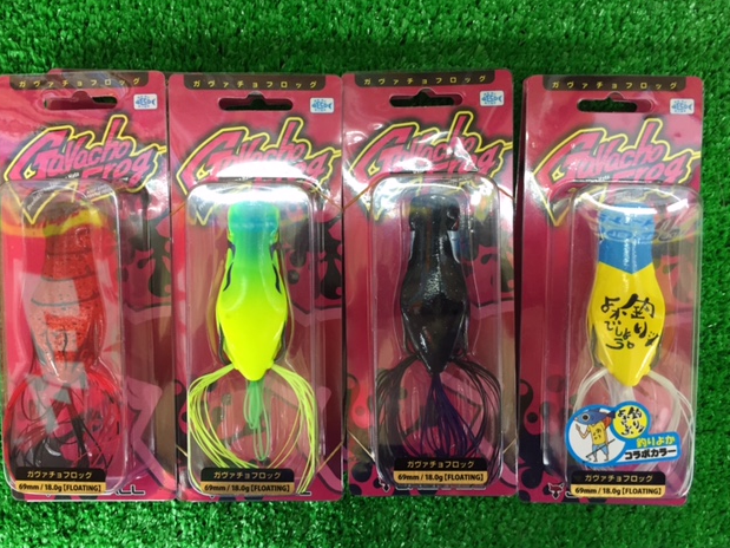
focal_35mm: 30
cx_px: 356
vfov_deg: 46.8
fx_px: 633
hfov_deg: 60.0
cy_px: 273
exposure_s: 1/33
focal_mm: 4.15
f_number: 2.2
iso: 160
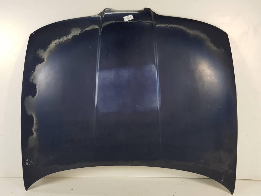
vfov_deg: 53.1
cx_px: 130
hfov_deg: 67.3
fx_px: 196
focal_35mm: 26
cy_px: 98
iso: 64
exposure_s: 1/100
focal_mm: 4.2
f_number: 1.7
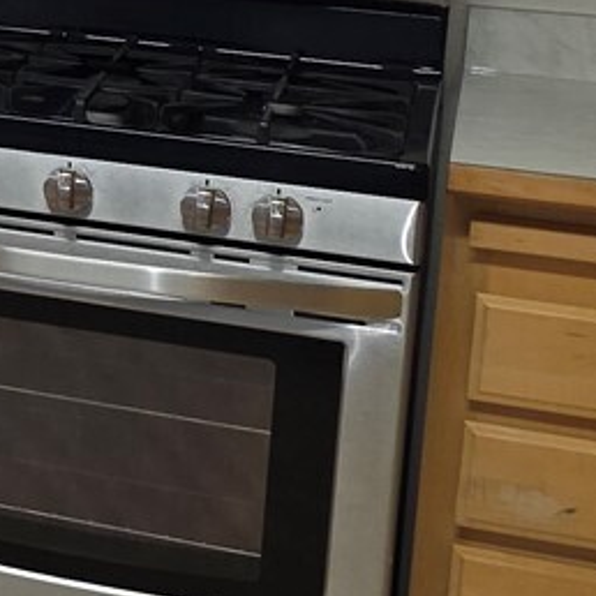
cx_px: -829
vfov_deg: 13.5
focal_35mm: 126
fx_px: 2454
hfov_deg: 11.5
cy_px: -79
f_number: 1.7
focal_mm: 6.3
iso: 64
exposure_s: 1/60
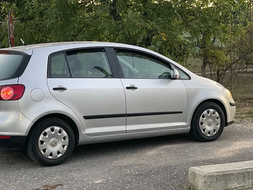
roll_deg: +2.0
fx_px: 548
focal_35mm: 75
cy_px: 97
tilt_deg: -6.3
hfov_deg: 26.0
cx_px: 113
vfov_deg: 19.6
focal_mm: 7.5
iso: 400
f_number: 2.2
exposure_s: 1/20
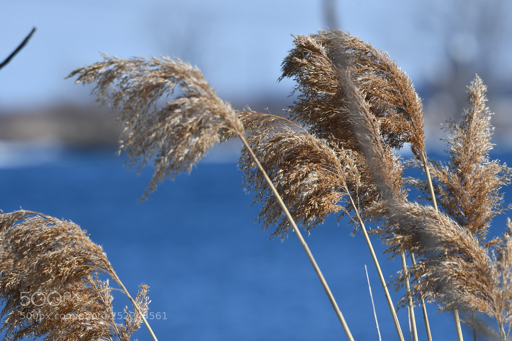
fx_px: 8531
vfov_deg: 2.3
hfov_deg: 3.4
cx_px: 256
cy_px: 170
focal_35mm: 600
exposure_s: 1/250
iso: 100
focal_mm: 400
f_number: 10
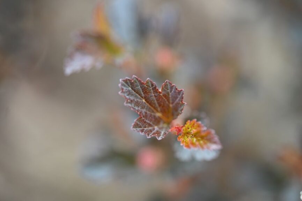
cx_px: 151
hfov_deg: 19.5
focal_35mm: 105
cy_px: 100
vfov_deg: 13.0
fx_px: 880
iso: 400
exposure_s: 1/200
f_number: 3.3
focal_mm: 105
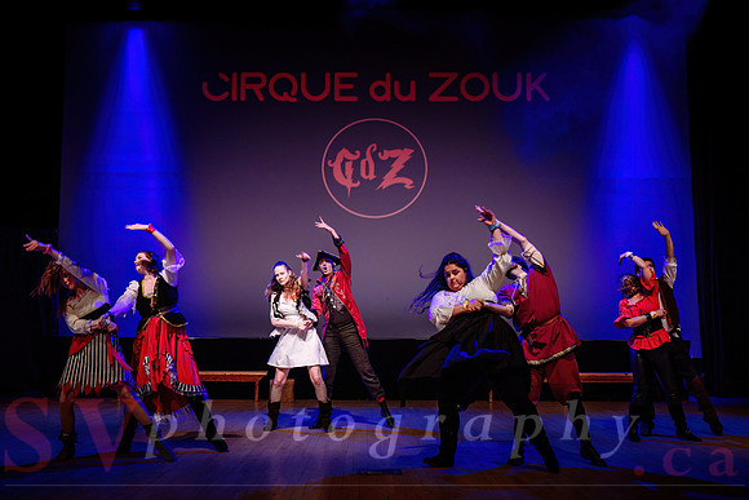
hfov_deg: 49.6
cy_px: 271
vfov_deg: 34.2
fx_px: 811
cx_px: 356
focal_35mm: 39
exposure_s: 1/200
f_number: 2.8
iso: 1600
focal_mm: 35
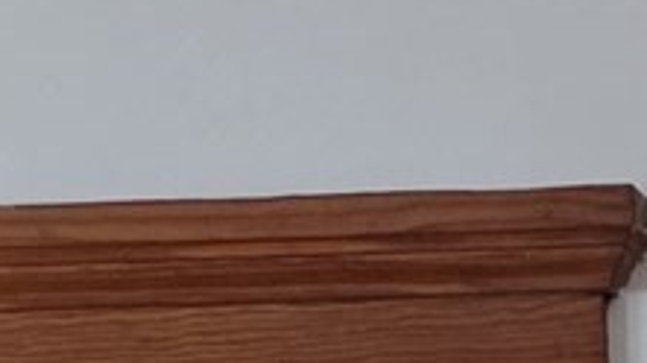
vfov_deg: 5.4
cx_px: 1186
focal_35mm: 174
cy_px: 1762
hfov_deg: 11.4
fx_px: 2983
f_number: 1.8
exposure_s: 1/120
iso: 640
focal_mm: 5.4
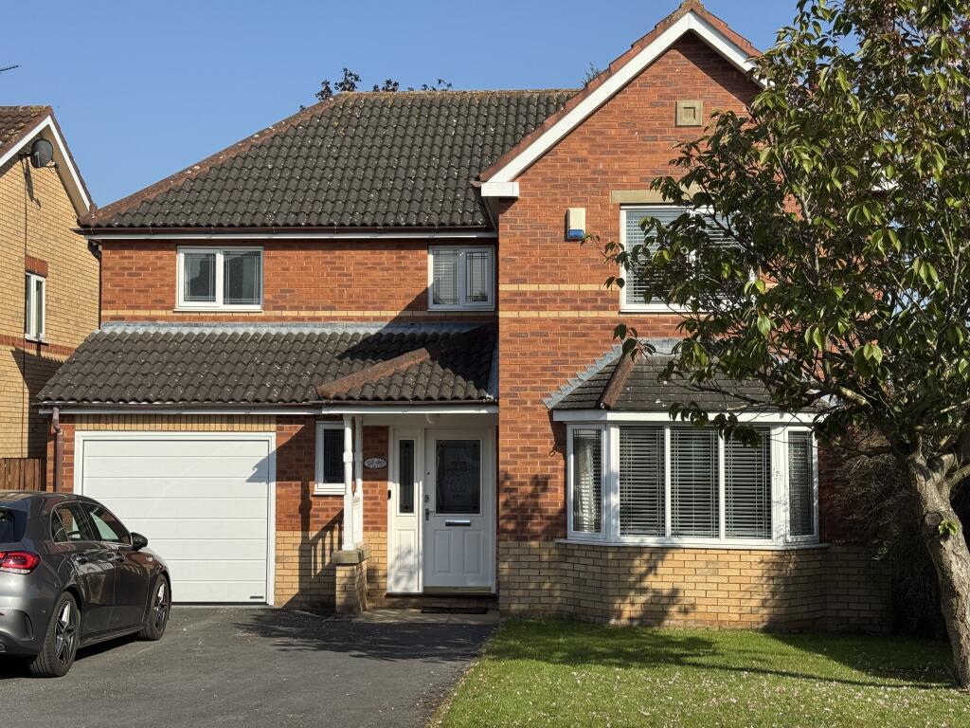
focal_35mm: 48
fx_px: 1345
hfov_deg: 39.7
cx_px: 485
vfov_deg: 30.3
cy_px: 364
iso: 64
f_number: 1.78
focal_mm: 6.76
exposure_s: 1/4608
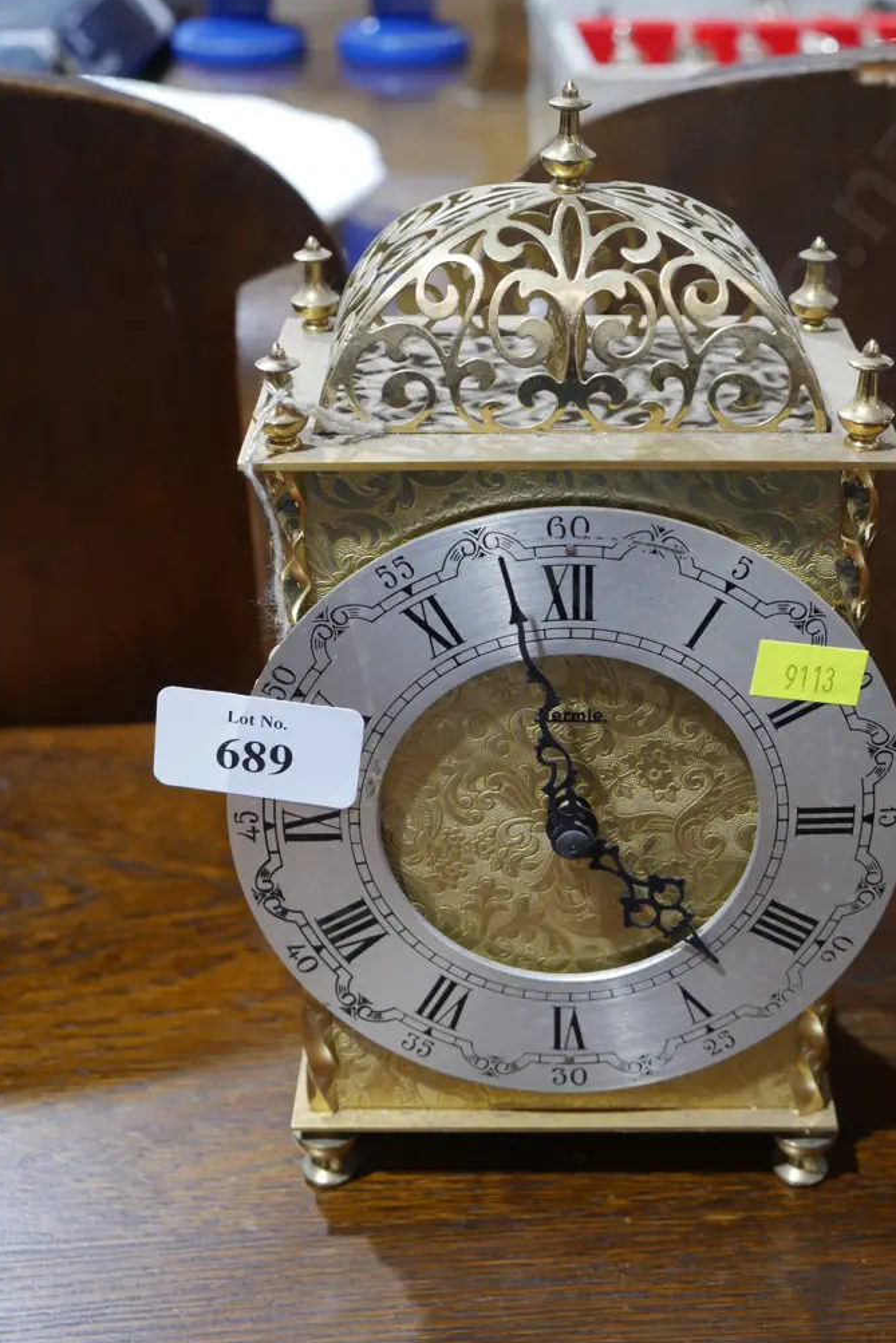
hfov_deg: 26.5
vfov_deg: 38.9
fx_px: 1903
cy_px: 679
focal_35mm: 51
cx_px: 511
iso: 1000
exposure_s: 1/60
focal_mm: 24
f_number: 5.2
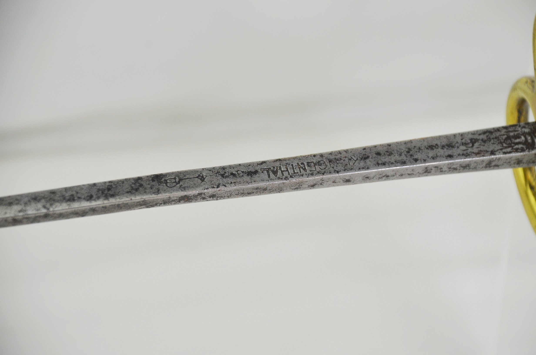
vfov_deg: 6.8
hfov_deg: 10.2
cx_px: 268
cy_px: 178
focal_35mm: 202
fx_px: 3009
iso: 560
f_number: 5.6
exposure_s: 1/250
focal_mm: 135
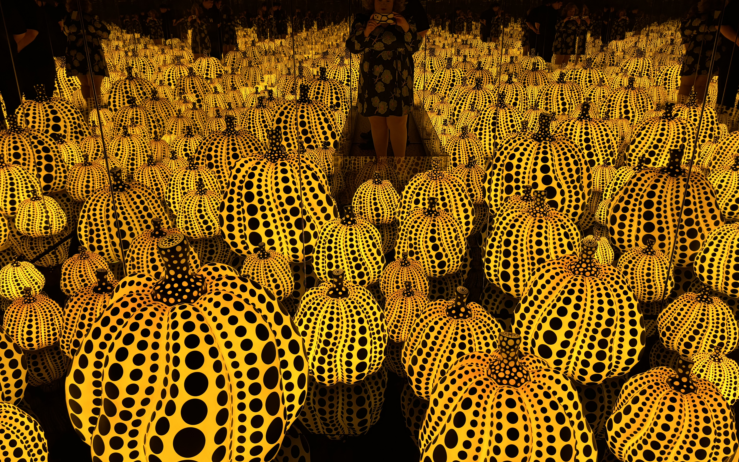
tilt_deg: -20.5
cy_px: 236
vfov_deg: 44.5
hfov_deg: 66.5
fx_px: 564
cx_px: 364
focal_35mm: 28
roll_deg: +0.4
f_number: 1.6
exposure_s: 1/60
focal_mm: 5.96
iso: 125
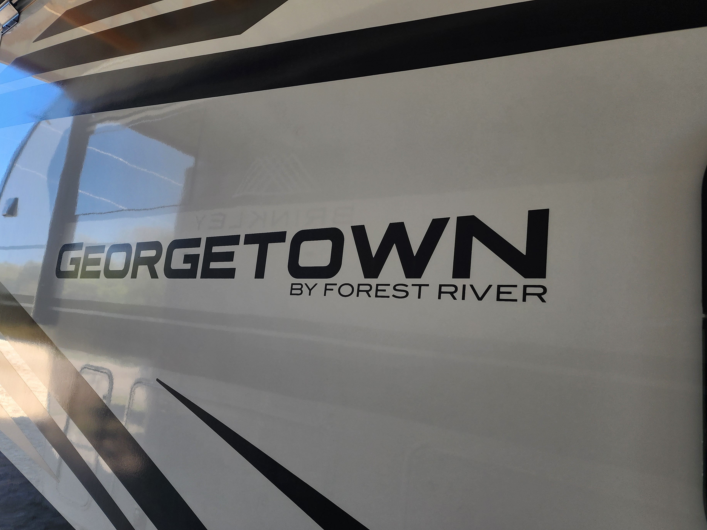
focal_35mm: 25
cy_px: 270
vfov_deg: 54.9
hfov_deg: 69.4
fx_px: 511
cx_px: 342
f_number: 1.8
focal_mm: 6.4
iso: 64
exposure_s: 1/120
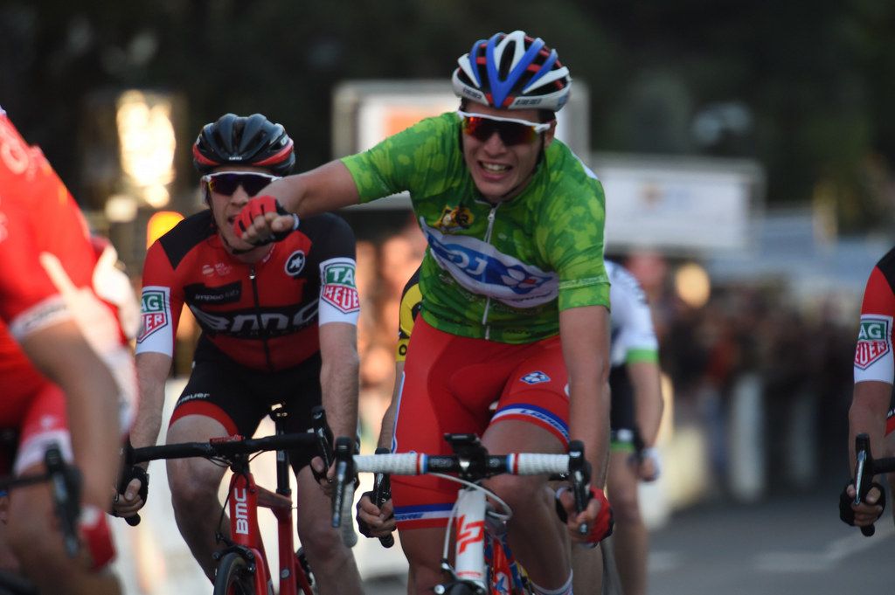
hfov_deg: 5.2
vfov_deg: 3.4
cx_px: 448
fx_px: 9936
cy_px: 298
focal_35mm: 400
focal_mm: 400
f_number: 5.6
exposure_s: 1/1000
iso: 2500
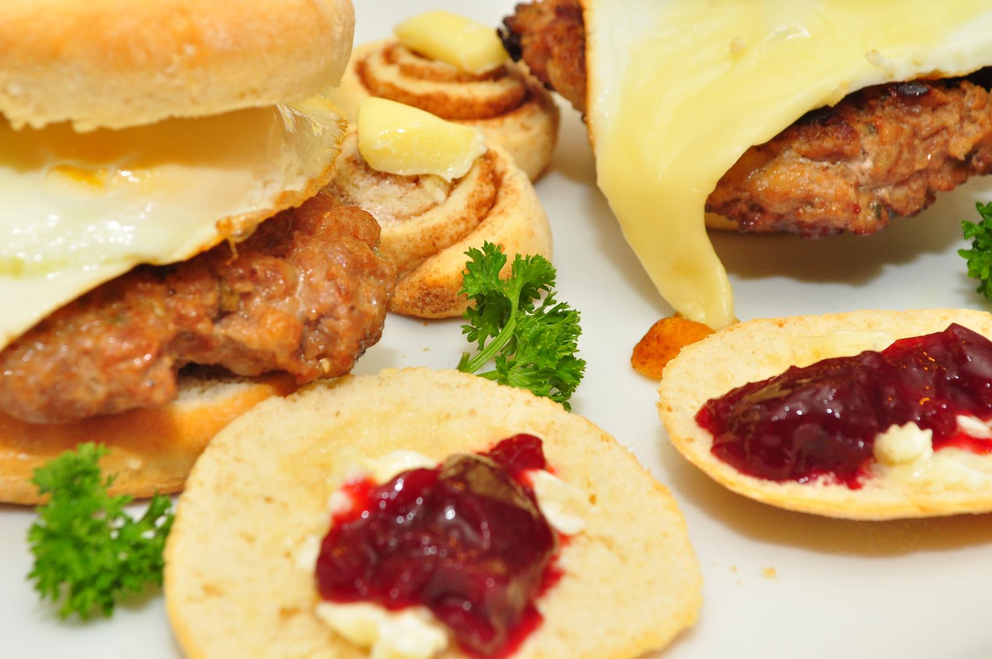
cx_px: 496
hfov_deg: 29.3
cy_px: 330
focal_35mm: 69
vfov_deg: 19.7
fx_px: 1899
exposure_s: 1/60
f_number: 10
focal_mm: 46
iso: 720
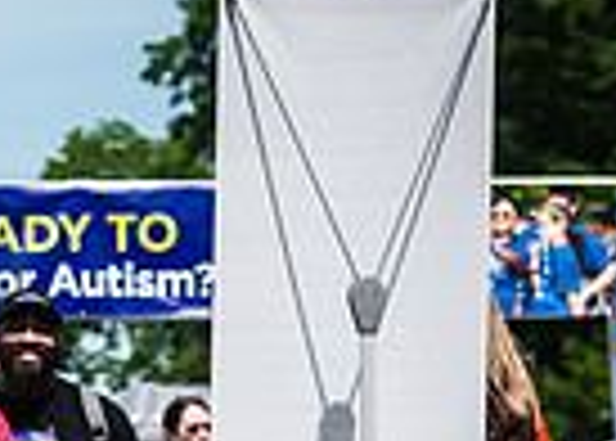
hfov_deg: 5.0
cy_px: 592
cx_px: -409
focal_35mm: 396
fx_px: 6931
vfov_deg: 3.6
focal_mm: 80
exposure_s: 1/2000
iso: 250
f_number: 4.5
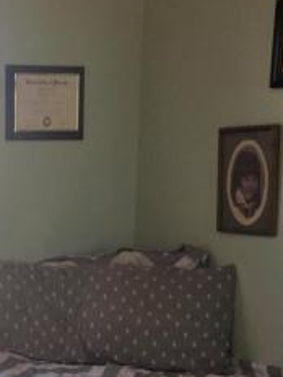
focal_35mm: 96
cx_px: -52
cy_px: 320
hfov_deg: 14.9
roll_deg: -0.5
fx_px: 1046
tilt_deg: -8.7
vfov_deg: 20.1
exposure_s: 1/48
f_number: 2.2
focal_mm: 4.15
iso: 25
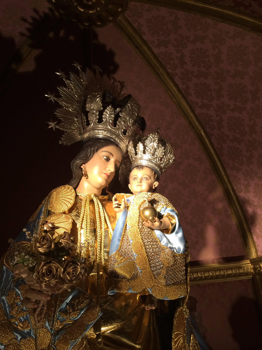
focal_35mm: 29
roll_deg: +4.3
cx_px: 131
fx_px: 293
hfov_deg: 48.2
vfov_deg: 61.7
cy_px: 175
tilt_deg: +24.5
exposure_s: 1/33
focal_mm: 4.15
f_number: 2.2
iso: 80
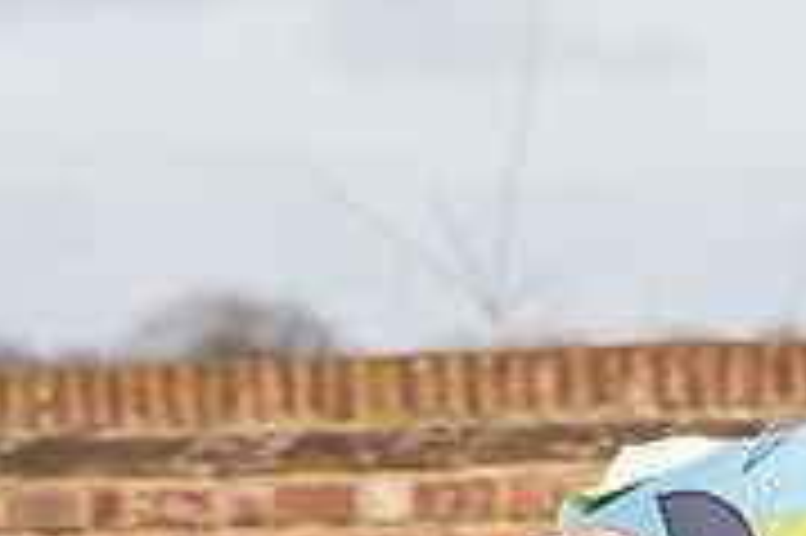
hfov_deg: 3.2
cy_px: 806
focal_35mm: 642
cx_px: 1175
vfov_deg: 2.1
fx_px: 14360
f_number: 4
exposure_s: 1/800
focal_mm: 83
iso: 100
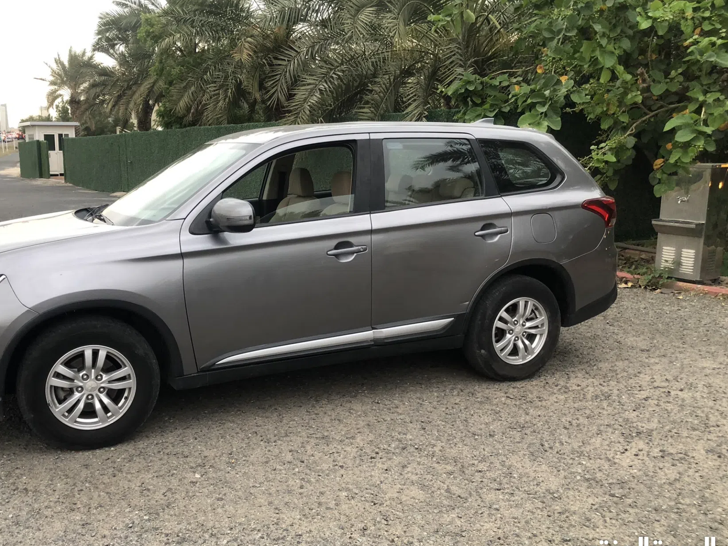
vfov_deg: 41.8
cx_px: 287
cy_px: 290
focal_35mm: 34
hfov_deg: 53.5
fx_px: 715
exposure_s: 1/30
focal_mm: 3.99
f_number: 1.8
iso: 25
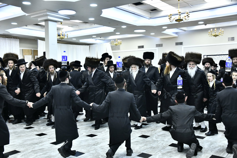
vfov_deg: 36.9
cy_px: 79
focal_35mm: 36
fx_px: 237
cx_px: 118
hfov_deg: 53.1
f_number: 5.6
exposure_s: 1/320
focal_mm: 36
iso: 3200
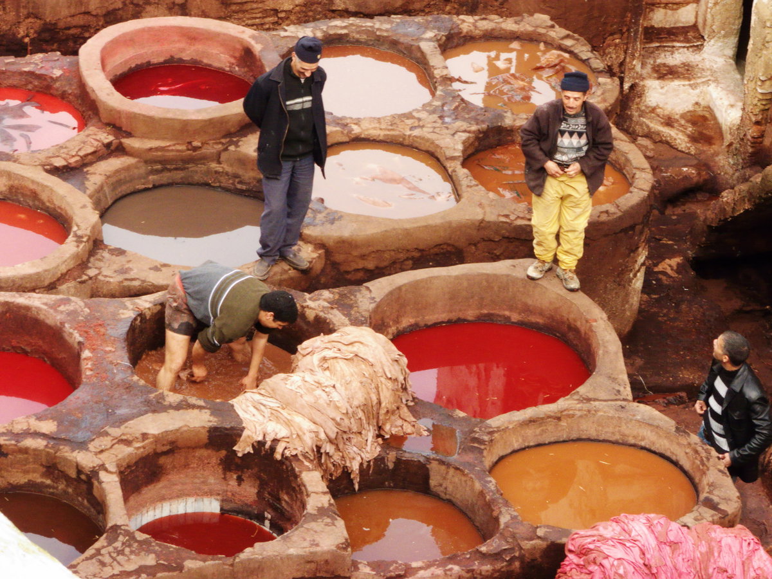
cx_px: 386
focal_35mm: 151
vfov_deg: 9.8
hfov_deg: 13.1
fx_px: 3368
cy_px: 290
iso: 400
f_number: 8
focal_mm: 24.7
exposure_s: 1/60
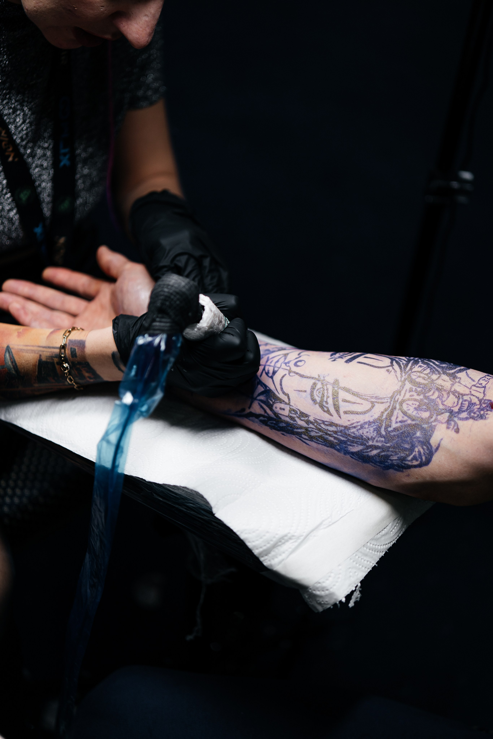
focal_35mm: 45
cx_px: 246
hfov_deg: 29.9
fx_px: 924
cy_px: 370
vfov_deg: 43.6
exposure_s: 1/250
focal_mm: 45
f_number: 1.8
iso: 250
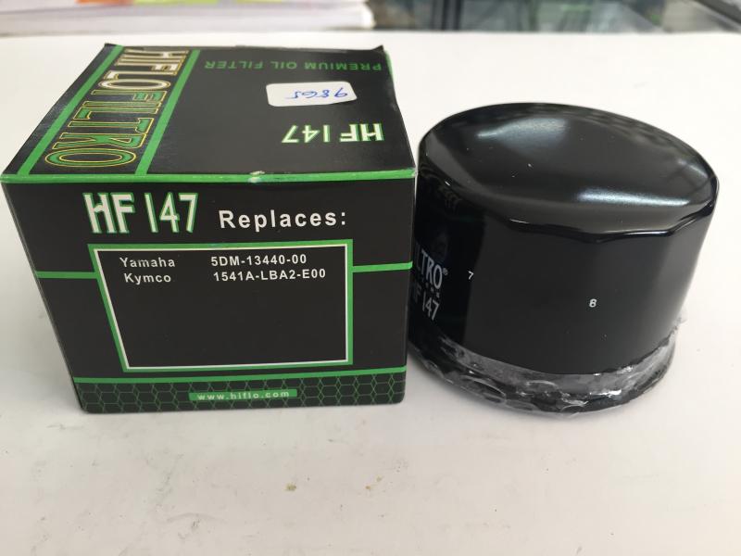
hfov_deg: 61.7
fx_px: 621
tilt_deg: -35.8
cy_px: 278
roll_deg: -4.2
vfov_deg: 48.2
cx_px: 370
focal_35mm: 29
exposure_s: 1/30
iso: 32
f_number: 2.2
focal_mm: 4.15
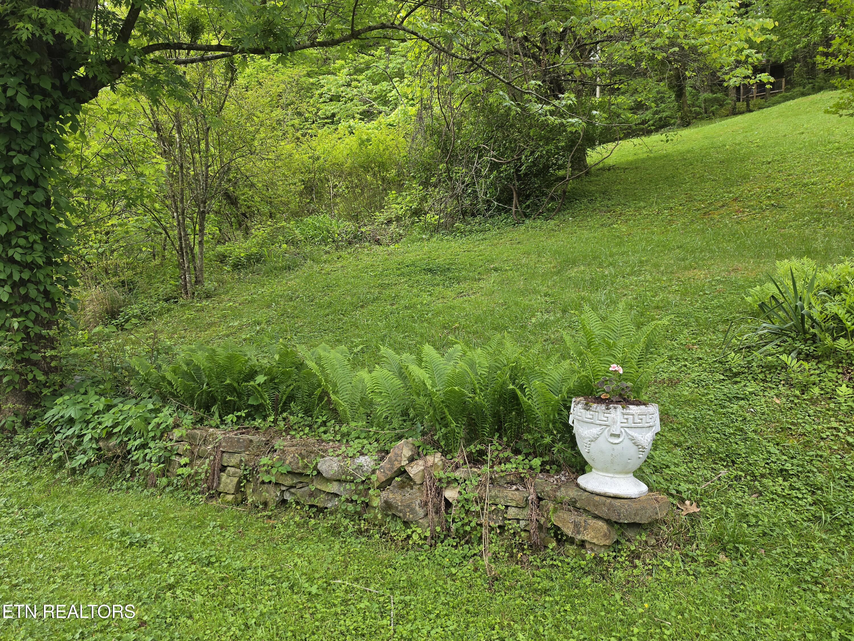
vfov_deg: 58.9
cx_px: 427
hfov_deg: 73.9
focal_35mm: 23
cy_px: 320
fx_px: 567
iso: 10
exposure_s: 1/120
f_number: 1.4
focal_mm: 6.5
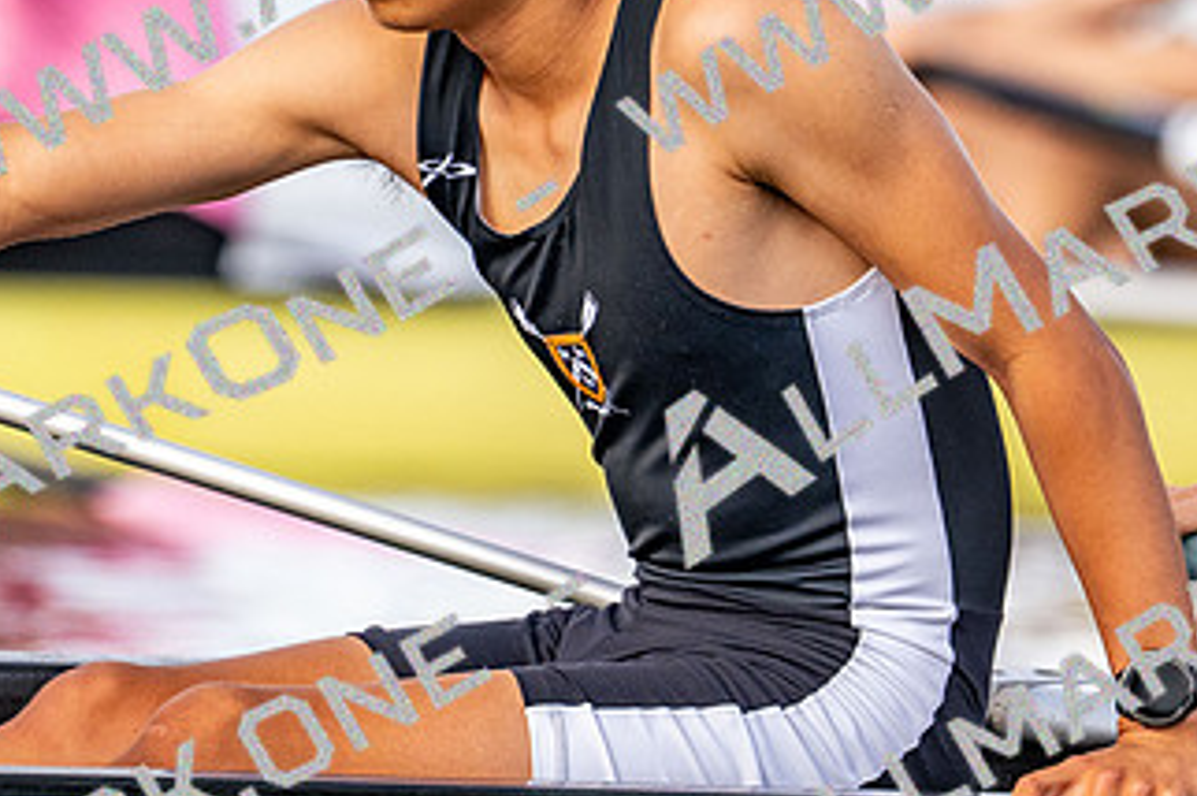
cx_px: 346
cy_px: 216
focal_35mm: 1082
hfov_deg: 1.9
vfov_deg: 1.3
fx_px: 35939
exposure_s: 1/2500
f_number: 4.5
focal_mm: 400
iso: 640
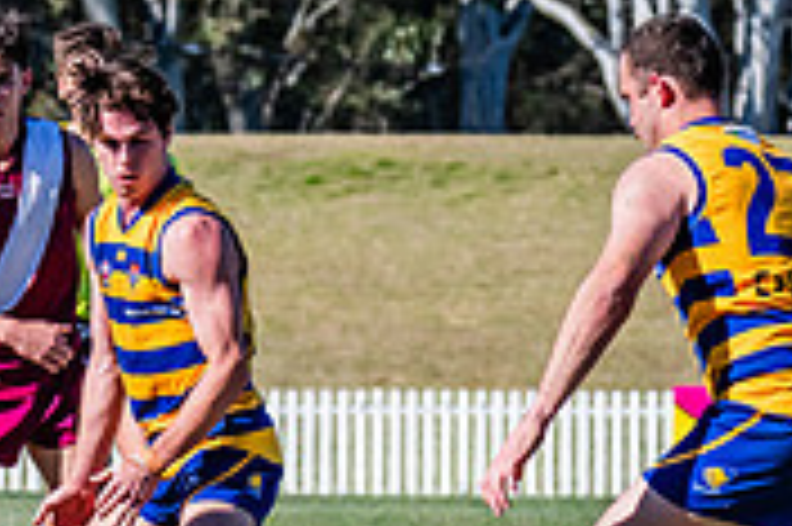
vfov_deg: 1.7
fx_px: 18155
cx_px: -177
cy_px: 324
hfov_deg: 2.5
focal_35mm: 826
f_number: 9
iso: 800
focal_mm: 220
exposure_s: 1/1600
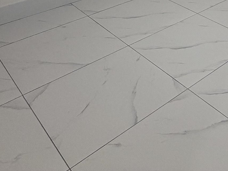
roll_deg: +0.4
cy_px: -133
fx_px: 329
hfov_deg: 34.1
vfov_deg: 20.7
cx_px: 238
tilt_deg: -1.6
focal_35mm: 50
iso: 160
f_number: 2.2
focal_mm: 2.22
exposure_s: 1/120
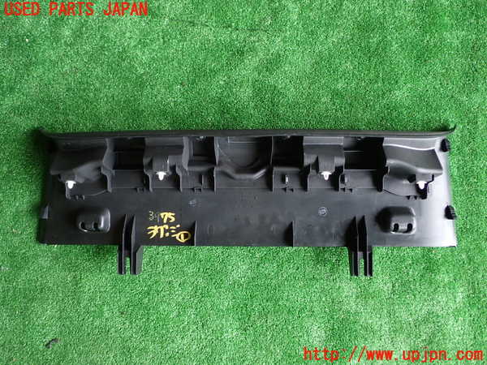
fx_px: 450
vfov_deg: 44.2
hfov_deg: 56.8
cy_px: 182
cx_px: 244
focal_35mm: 32
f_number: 2.4
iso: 200
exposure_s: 1/50
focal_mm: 5.79
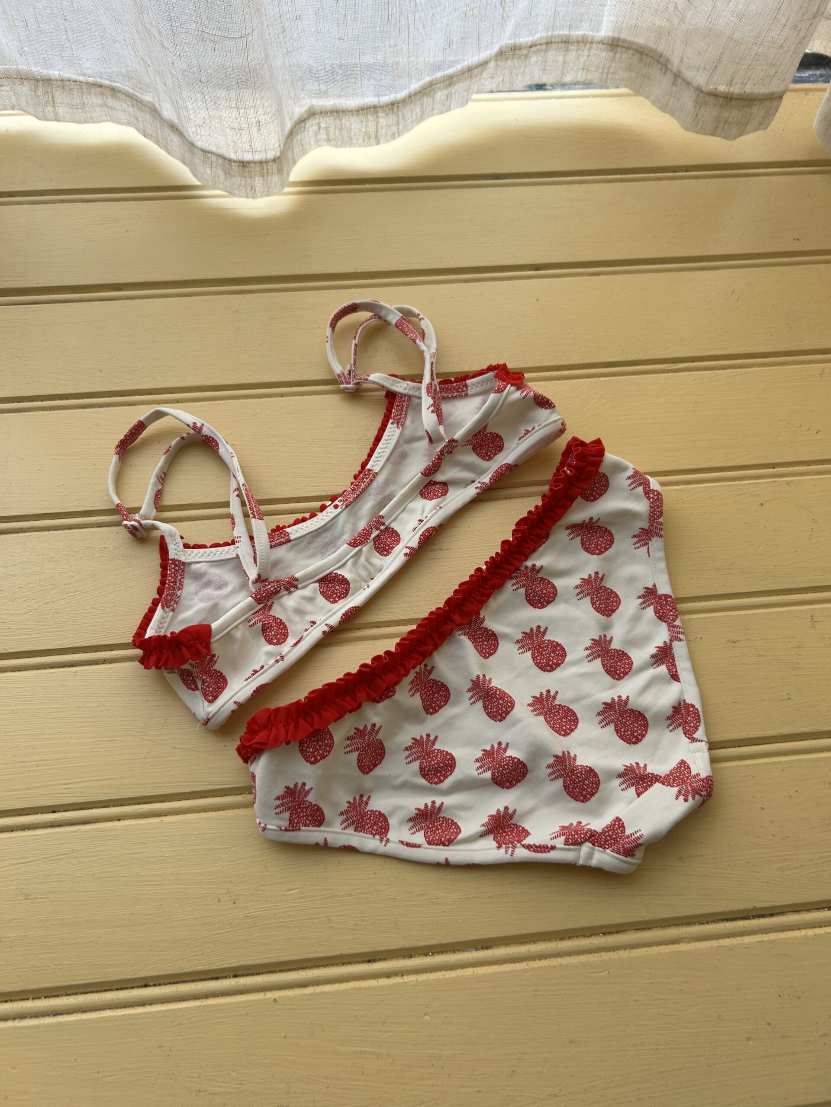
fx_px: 832
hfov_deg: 53.1
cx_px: 416
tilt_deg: -66.9
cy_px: 554
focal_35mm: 26
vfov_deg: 67.3
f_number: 1.5
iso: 32
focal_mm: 5.7
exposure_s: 1/141
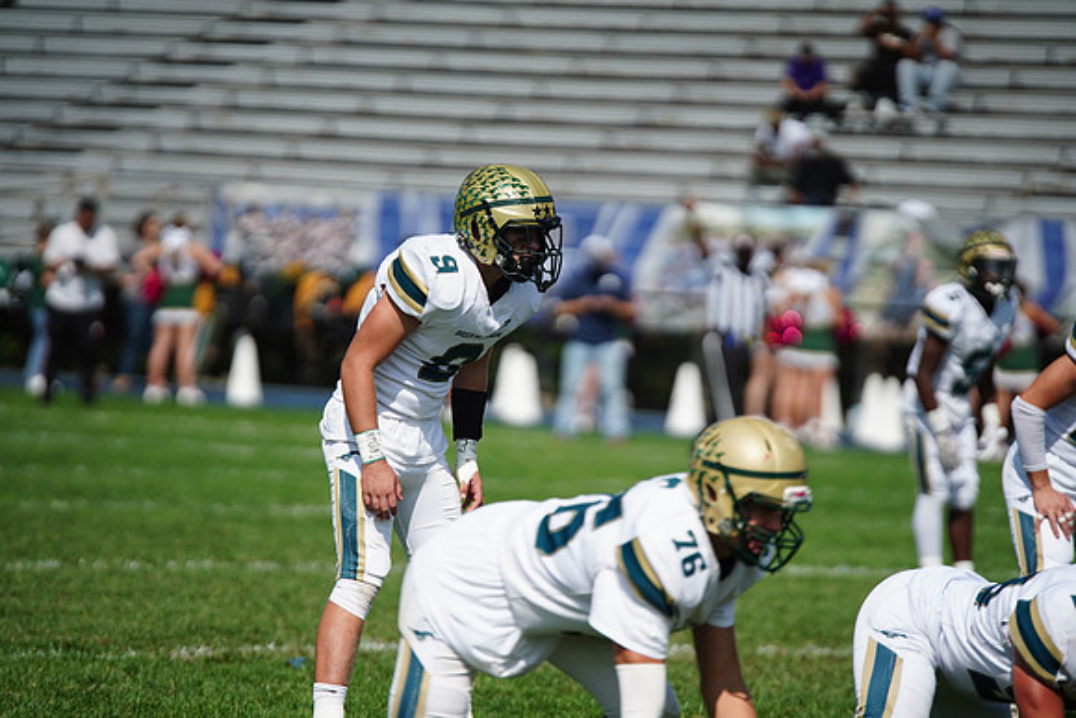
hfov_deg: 6.9
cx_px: 538
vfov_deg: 4.6
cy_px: 359
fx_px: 8968
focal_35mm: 300
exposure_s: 1/8000
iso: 400
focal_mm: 300
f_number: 2.8
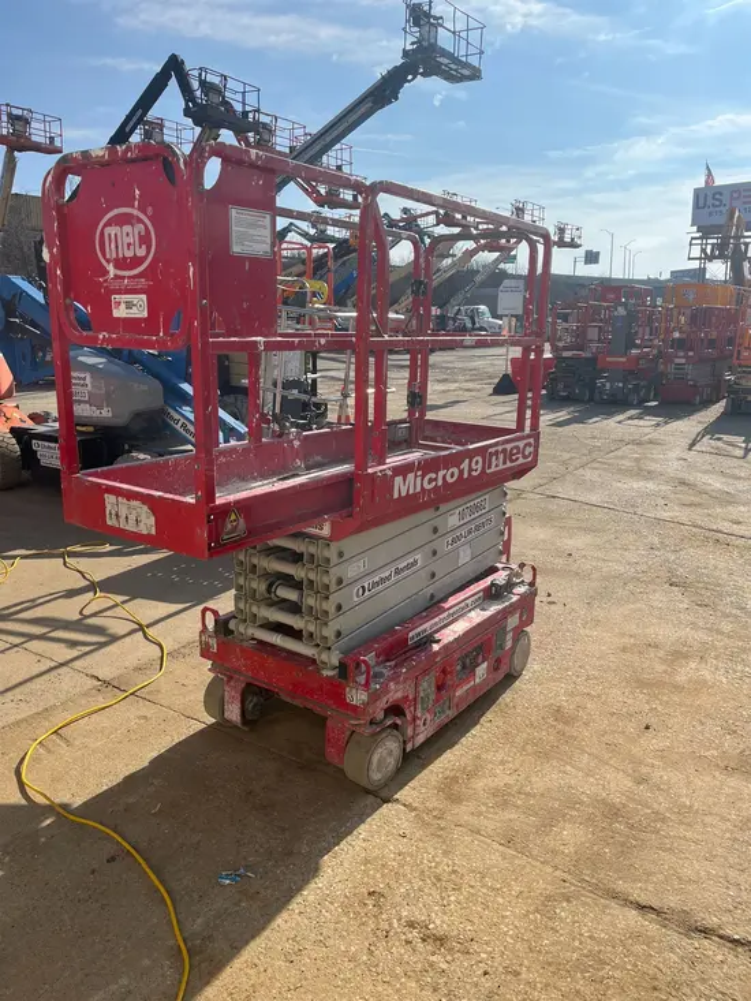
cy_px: 500
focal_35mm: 26
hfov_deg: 53.1
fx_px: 752
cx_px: 376
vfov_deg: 67.3
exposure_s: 1/4484
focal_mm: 5.1
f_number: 1.6
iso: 50
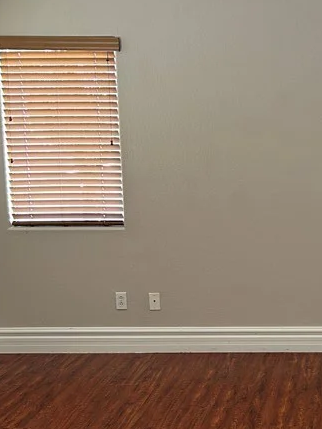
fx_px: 769
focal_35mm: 62
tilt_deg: -8.1
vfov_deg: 31.1
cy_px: 243
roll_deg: -0.4
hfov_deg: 22.1
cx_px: 375
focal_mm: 5.7
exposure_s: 1/60
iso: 80
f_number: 1.5
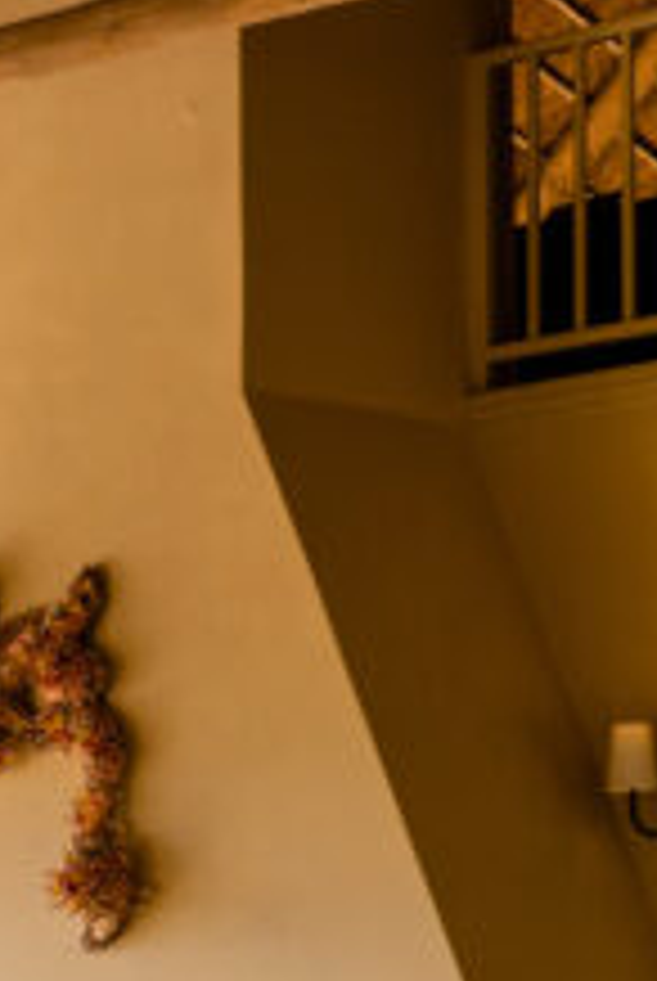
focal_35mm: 136
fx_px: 3711
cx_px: -594
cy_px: 1091
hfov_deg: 9.5
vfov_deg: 14.7
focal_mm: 29
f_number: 11
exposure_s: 1/25
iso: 100
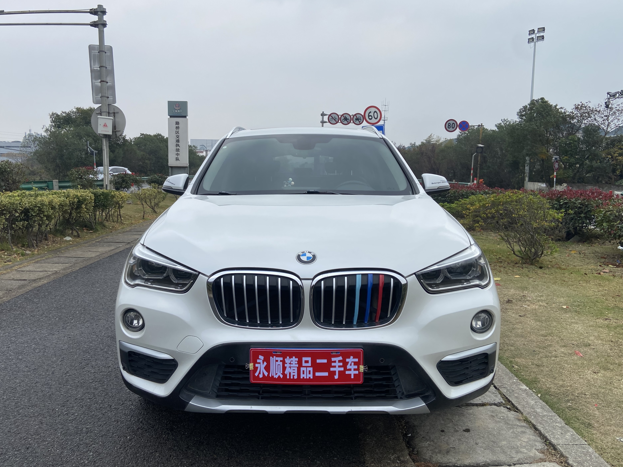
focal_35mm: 28
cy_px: 219
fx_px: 504
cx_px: 295
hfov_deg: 63.4
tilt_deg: -6.2
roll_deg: +0.6
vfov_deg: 49.7
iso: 32
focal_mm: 4.25
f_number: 1.8
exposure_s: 1/1114
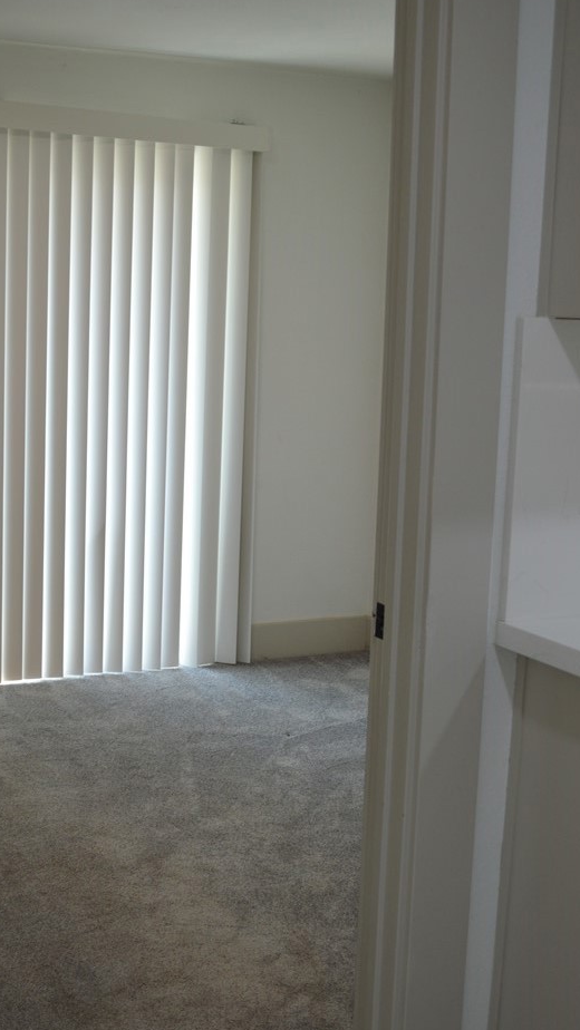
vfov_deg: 42.9
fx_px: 1312
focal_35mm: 48
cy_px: 483
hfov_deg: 24.8
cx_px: 211
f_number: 4.2
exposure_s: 1/80
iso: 400
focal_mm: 26
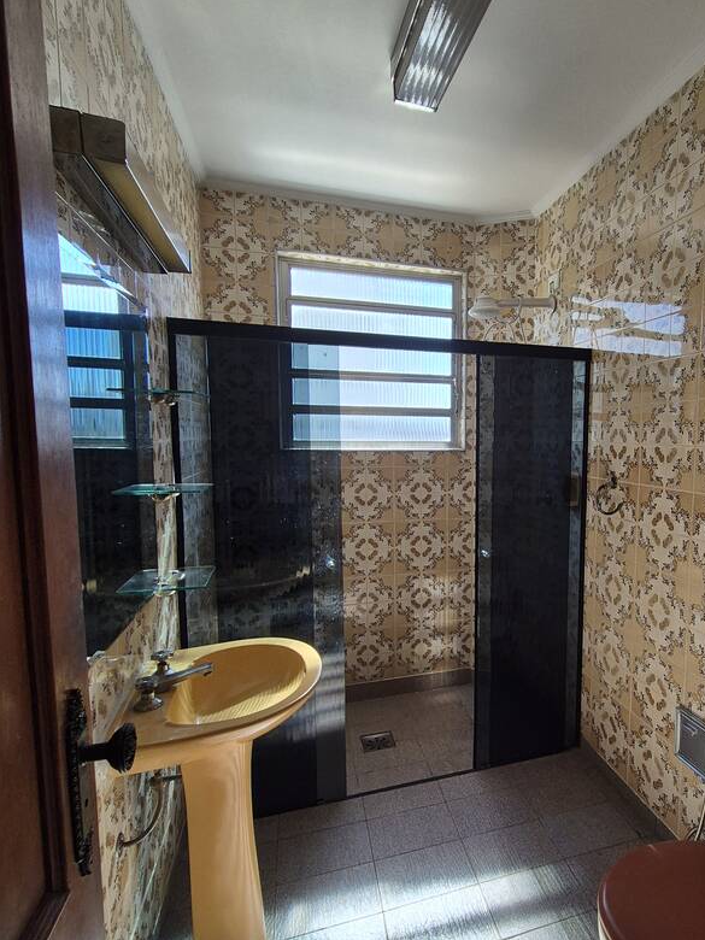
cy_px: 494
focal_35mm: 18
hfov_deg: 68.9
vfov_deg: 87.7
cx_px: 487
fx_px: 489
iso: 50
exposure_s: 1/284
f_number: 2.2
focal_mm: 2.2
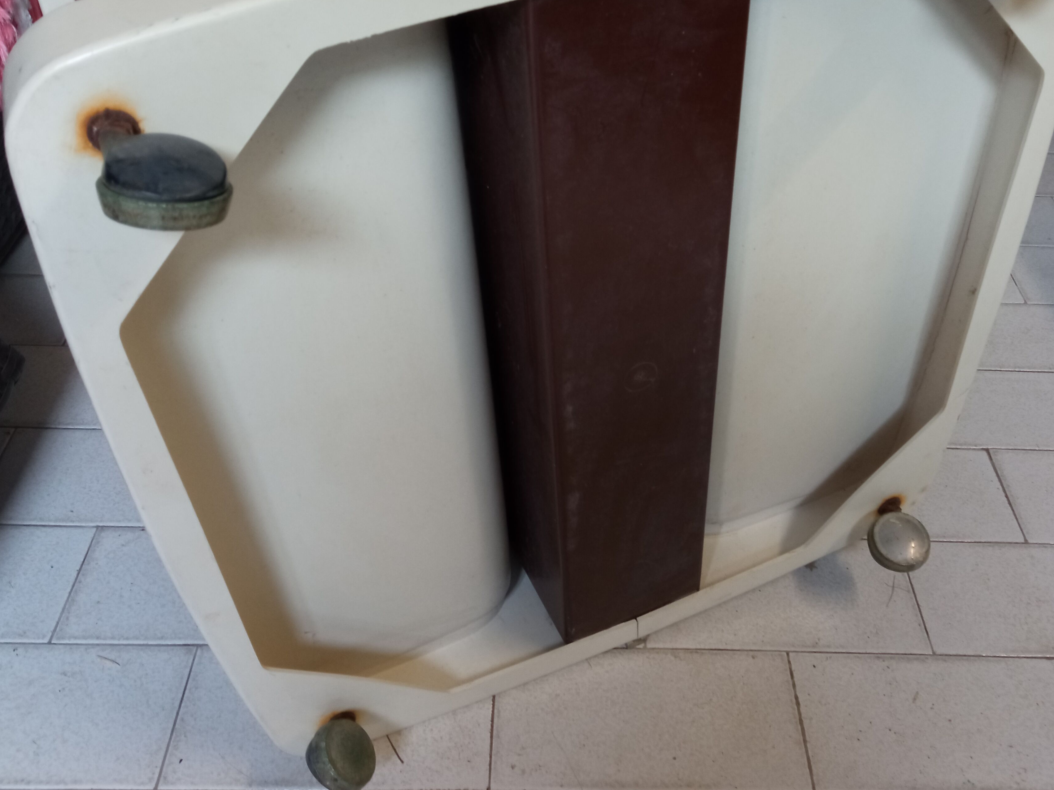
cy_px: 331
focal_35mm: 33
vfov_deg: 42.8
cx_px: 583
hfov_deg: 55.2
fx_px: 1005
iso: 394
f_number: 2.2
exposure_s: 1/25
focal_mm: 3.79
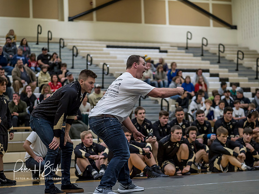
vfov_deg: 16.4
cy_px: 97
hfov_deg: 21.8
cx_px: 130
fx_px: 673
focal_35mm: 90
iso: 1000
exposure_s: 1/1000
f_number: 1.4
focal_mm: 45
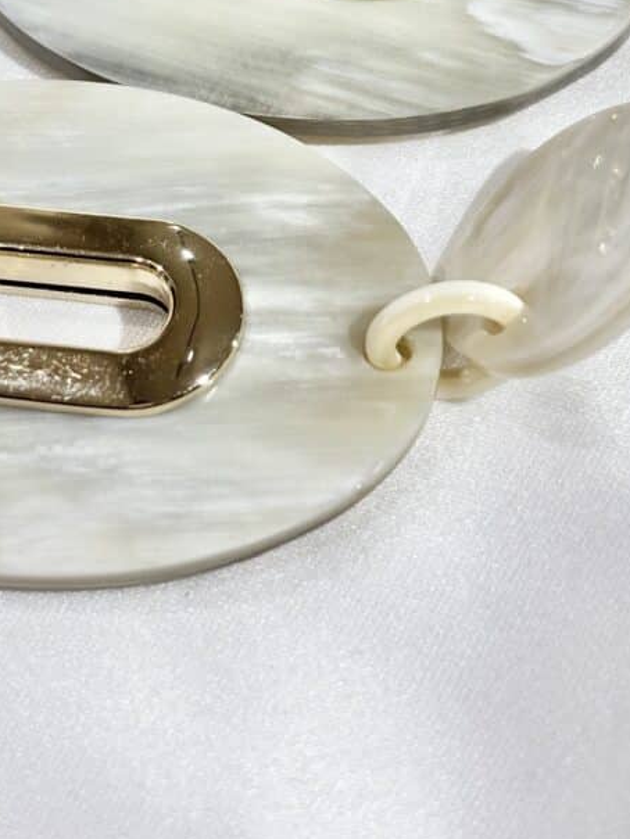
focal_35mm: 88
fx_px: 2135
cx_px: 196
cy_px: 136
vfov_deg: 21.9
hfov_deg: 16.7
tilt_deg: -48.2
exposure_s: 1/238
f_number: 1.6
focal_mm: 5.96
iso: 32
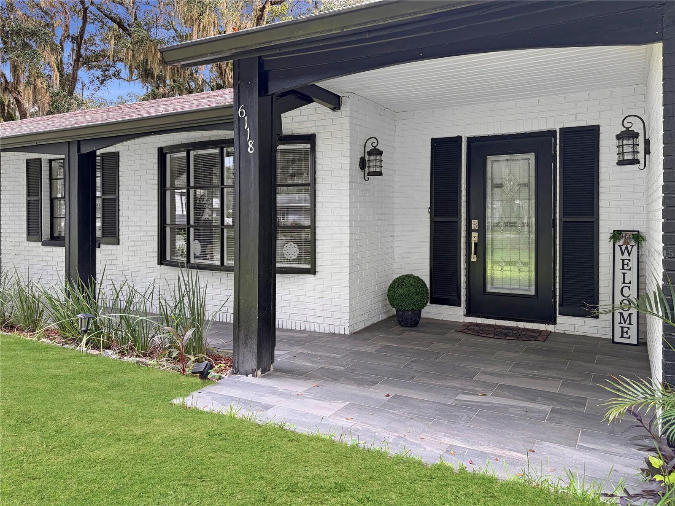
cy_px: 253
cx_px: 338
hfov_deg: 67.3
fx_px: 507
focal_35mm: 26
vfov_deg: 53.1
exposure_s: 1/222
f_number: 1.6
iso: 50
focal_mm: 5.96
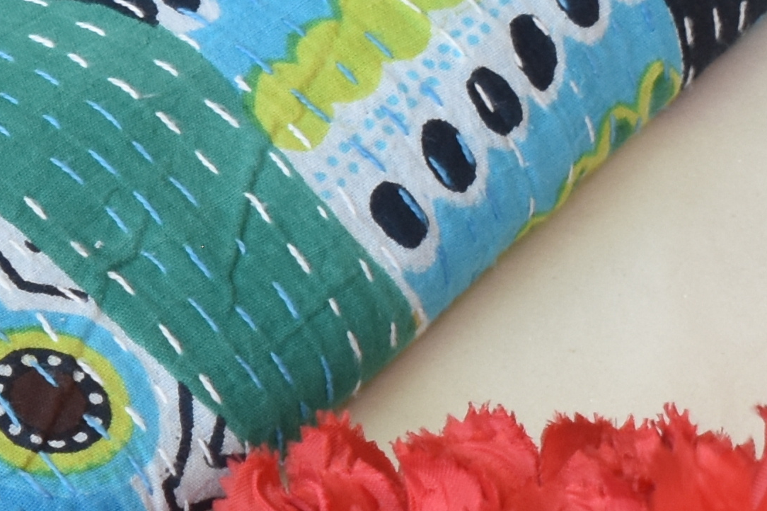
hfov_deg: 5.4
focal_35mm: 374
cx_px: -703
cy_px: 362
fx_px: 7960
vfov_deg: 3.7
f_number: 5.6
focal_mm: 45
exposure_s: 1/60
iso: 320
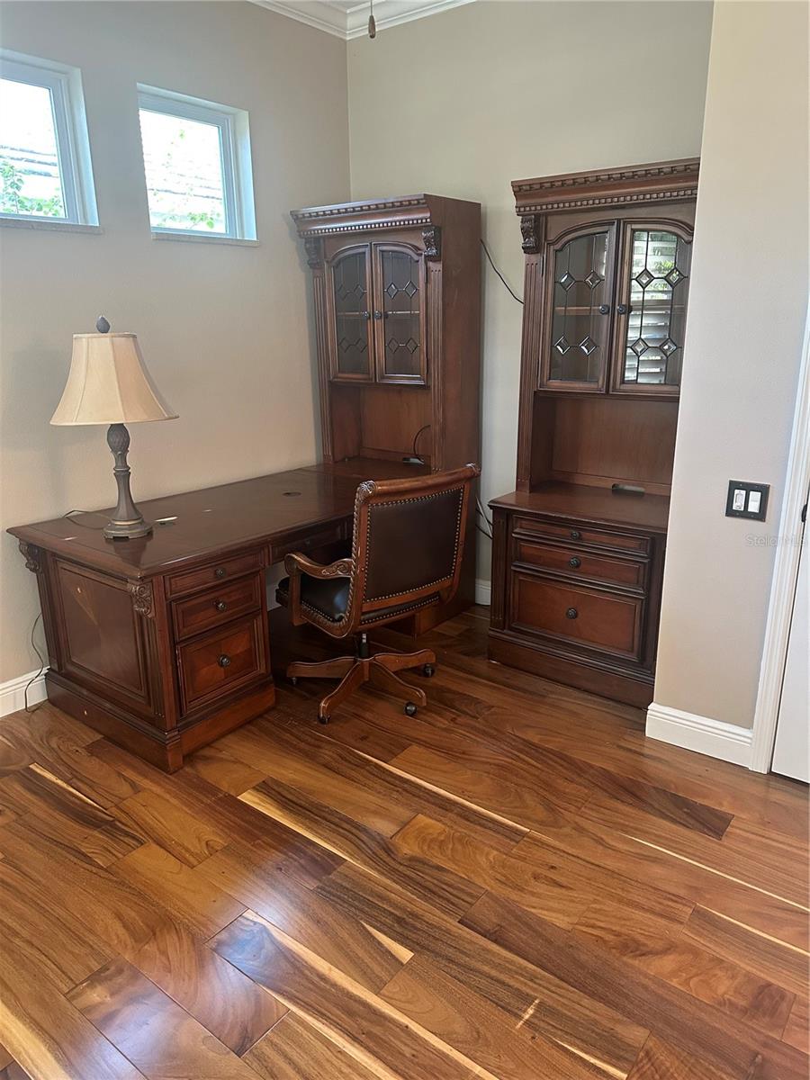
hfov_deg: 56.8
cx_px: 405
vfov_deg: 71.6
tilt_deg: -14.7
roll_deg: -0.1
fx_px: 749
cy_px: 540
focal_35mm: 24
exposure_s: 1/60
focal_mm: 6.86
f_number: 1.78
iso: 500
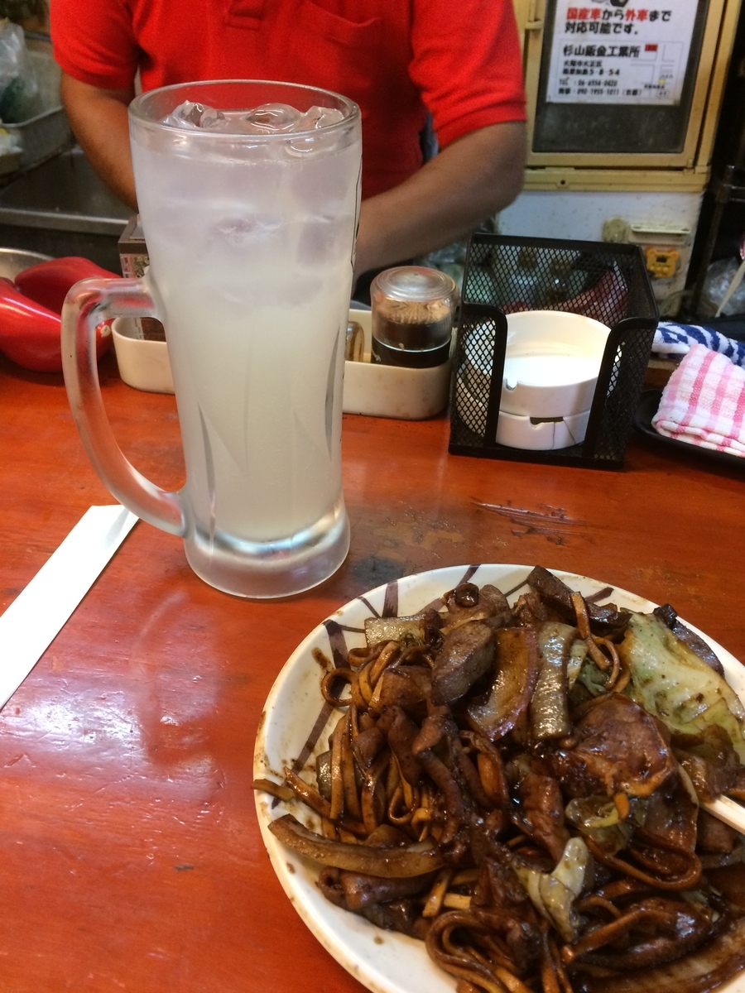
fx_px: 832
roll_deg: +0.9
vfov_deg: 61.7
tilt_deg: -37.1
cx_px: 372
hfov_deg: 48.2
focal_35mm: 29
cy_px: 496
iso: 160
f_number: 2.2
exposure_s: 1/30
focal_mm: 4.15
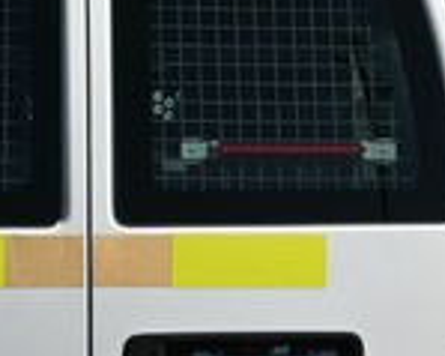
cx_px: 84
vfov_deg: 7.5
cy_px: 254
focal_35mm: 205
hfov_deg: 9.4
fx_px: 2698
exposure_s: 1/400
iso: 100
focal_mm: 34
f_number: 7.1
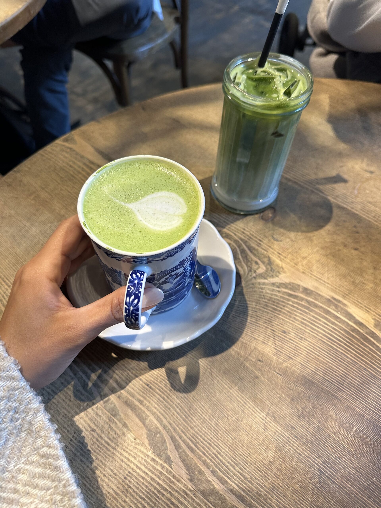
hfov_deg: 56.8
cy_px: 254
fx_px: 352
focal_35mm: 24
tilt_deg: -56.2
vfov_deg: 71.6
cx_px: 190
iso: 200
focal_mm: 6.86
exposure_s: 1/60
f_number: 1.78
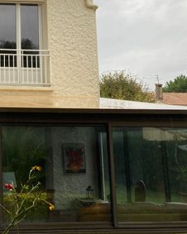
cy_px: 83
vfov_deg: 32.3
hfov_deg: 23.7
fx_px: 402
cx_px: -44
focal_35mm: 58
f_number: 1.8
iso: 20
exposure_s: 1/193
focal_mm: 3.99
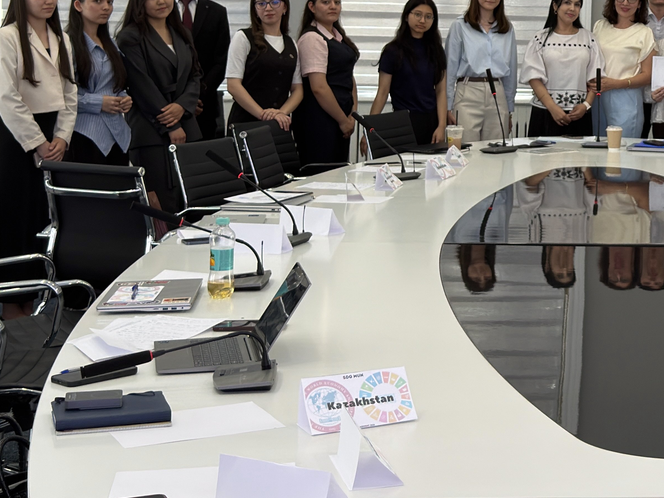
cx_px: 666
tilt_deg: -0.4
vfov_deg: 17.5
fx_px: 1573
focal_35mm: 82
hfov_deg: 22.9
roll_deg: -1.2
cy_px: -21
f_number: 1.78
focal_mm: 6.76
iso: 64
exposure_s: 1/120
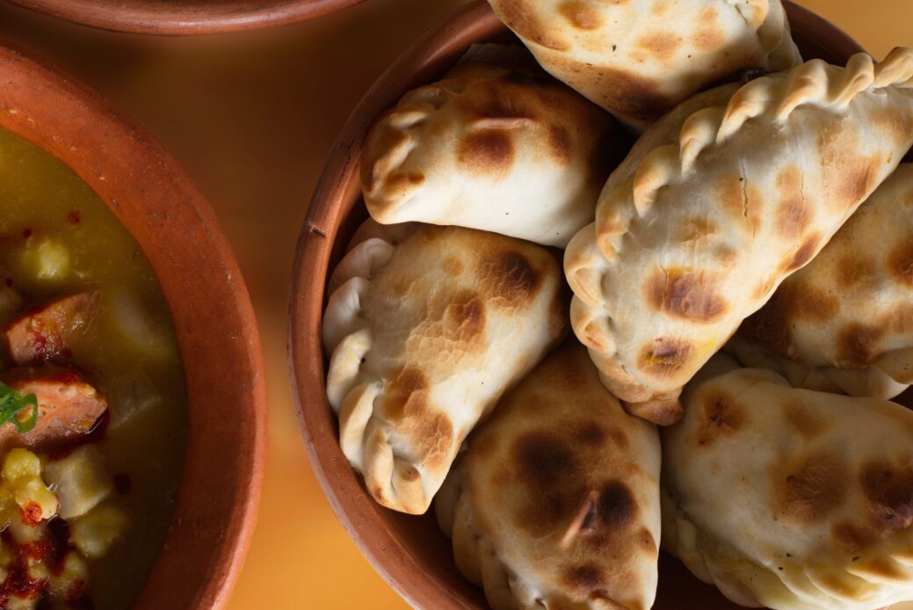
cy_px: 215
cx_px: 225
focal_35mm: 77
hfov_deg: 26.0
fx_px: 1954
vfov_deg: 17.7
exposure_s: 1/100
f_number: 6.3
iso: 1000
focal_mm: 50
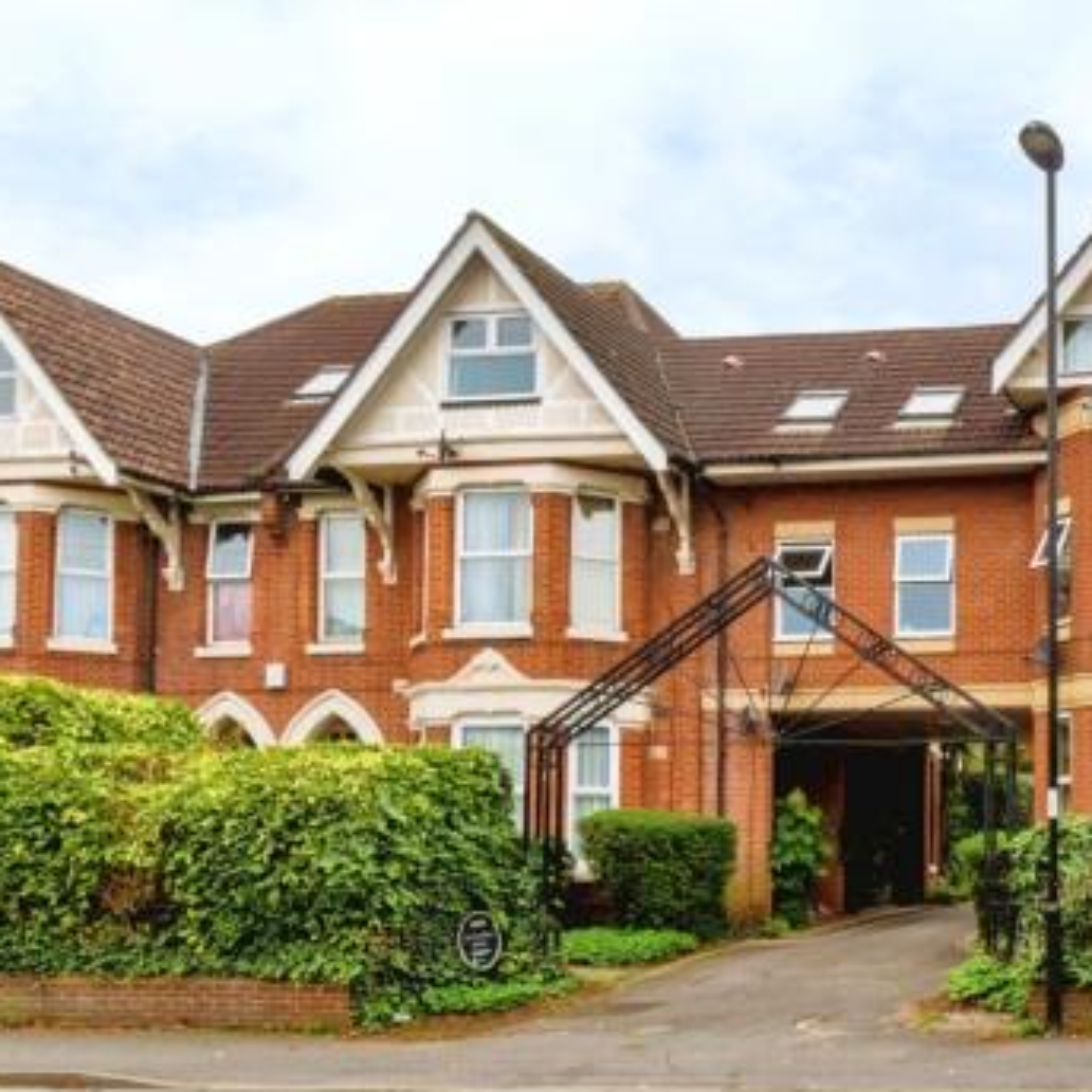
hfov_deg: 36.9
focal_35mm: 38
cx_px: 1203
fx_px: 1356
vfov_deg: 43.6
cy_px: 675
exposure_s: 1/500
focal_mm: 10
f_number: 7.1
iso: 400
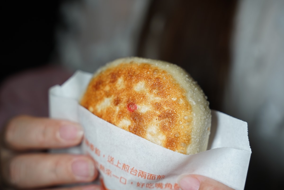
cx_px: 142
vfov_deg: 18.2
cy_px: 95
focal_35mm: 75
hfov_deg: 27.0
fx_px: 592
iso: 250
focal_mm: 75
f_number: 4
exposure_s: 1/80
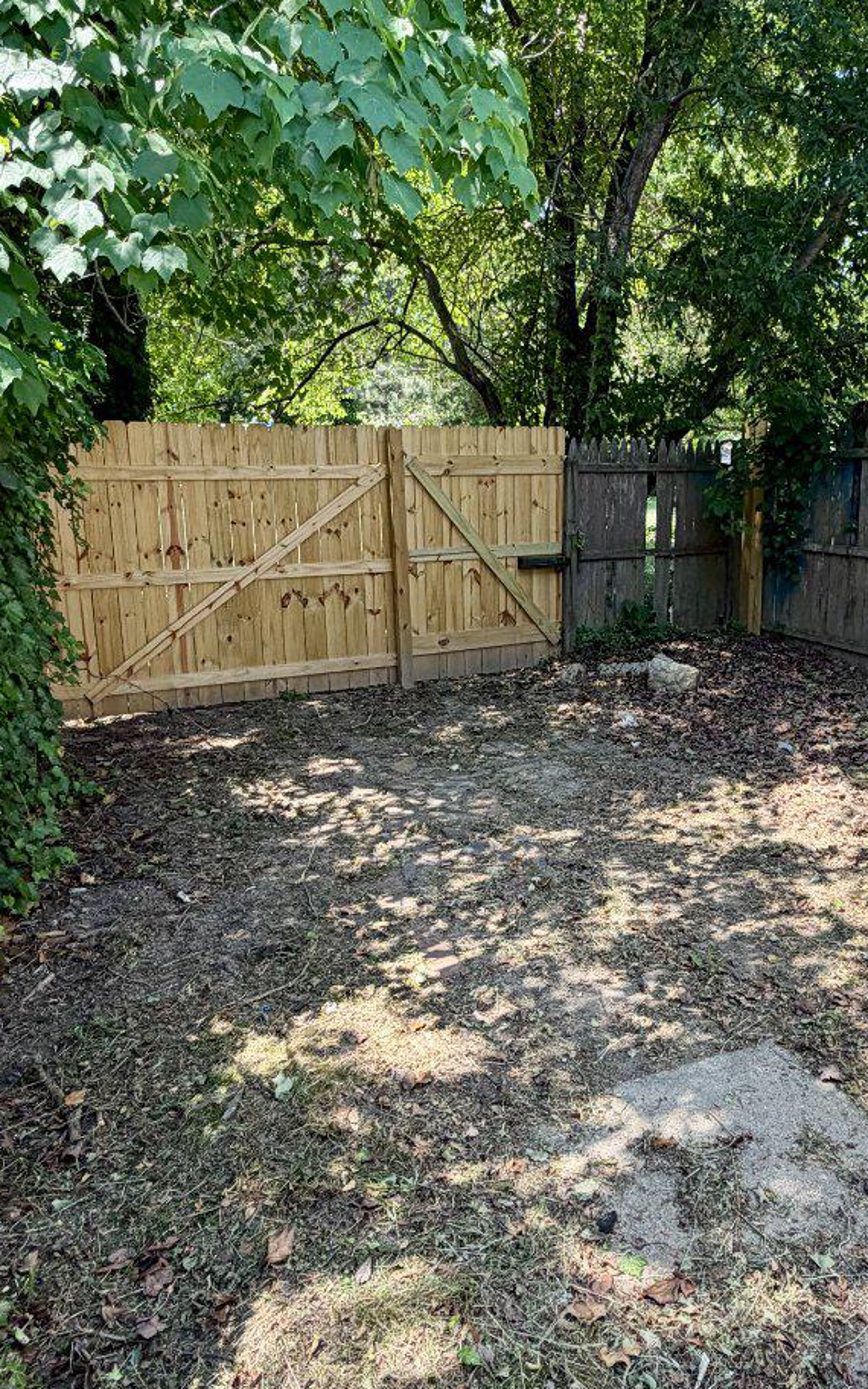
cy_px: 676
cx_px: 542
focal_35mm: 25
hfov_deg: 48.8
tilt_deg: -13.6
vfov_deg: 72.5
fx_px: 946
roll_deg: -1.1
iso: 50
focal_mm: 2.22
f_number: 2.2
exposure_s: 1/227
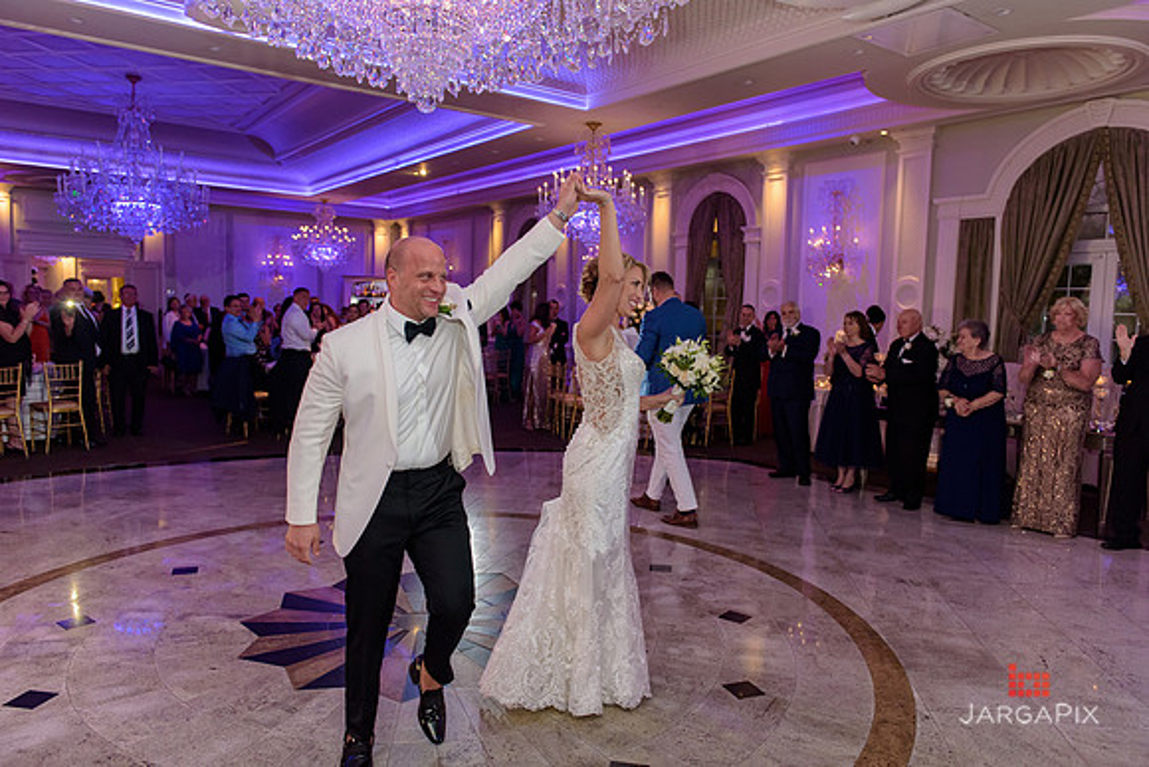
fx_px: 830
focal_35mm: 26
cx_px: 574
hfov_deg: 69.4
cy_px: 384
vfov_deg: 49.6
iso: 1600
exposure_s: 1/125
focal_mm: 26
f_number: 3.2
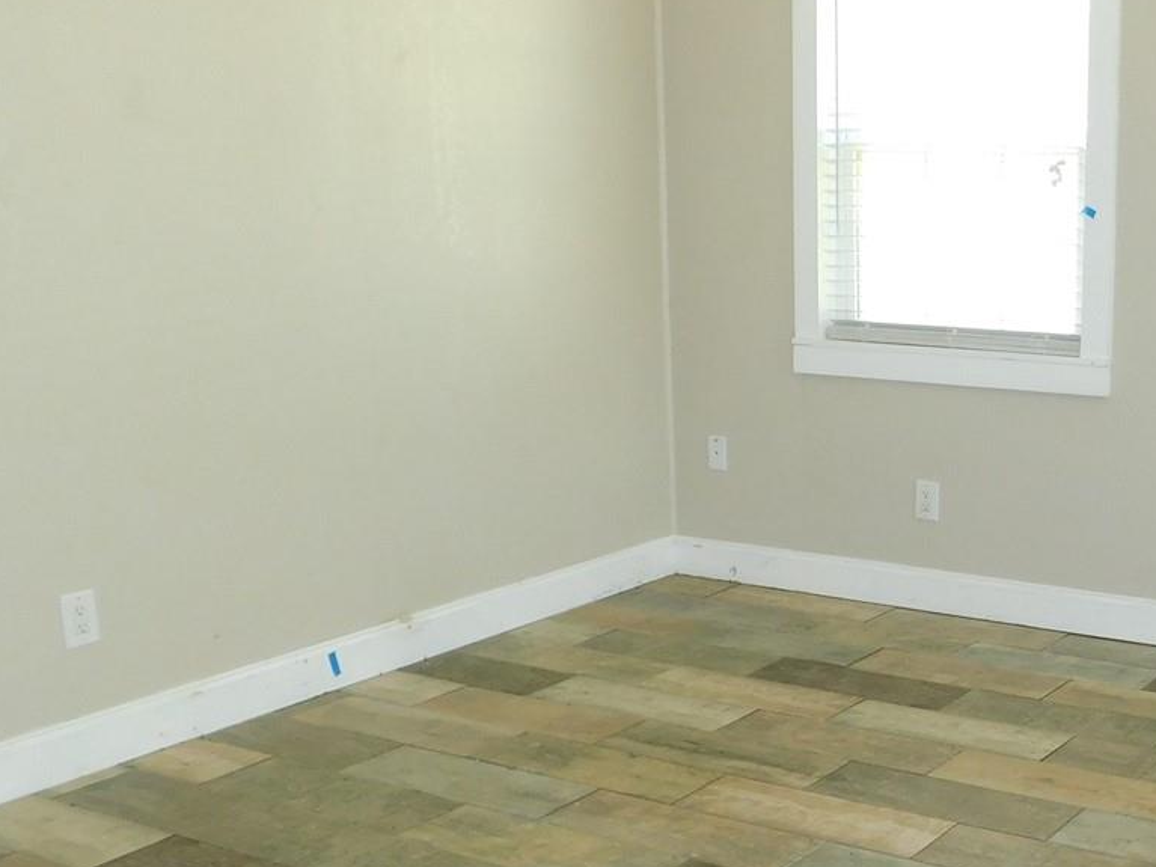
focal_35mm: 48
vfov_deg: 30.2
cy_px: 525
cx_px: 1079
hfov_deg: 36.7
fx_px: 1603
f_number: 3
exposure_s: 1/30
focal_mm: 4
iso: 160
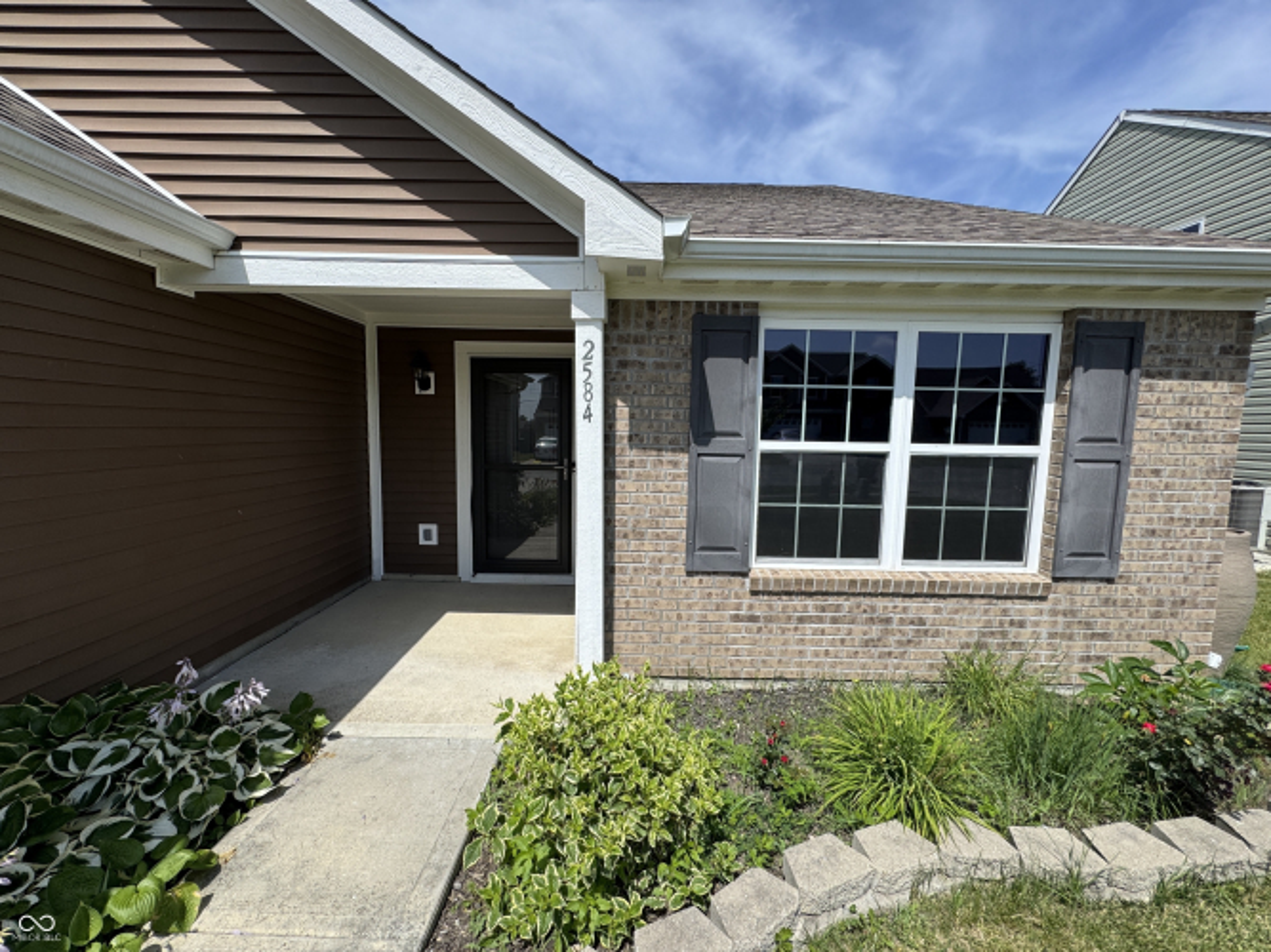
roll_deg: -0.7
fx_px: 514
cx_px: 636
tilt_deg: -7.4
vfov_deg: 85.7
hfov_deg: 102.1
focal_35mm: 14
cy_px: 476
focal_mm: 2.22
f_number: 2.2
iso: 50
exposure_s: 1/2028
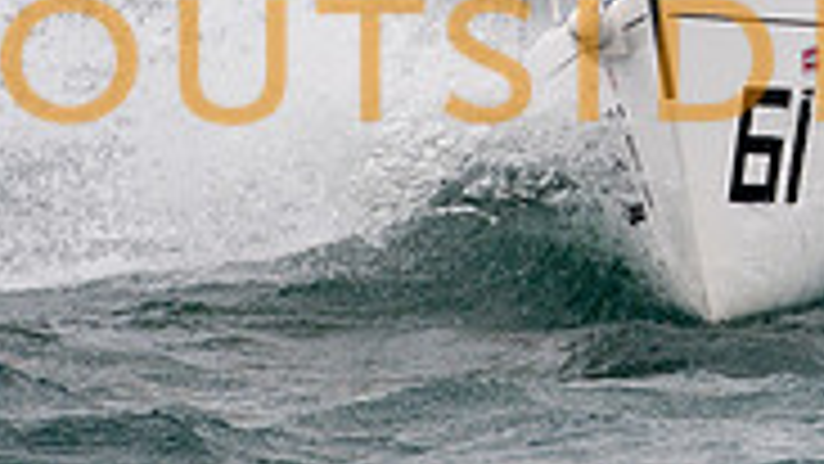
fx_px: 43377
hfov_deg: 1.1
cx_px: 968
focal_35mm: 1985
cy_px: 29
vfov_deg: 0.6
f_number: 4
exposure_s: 1/1000
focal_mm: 400
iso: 500
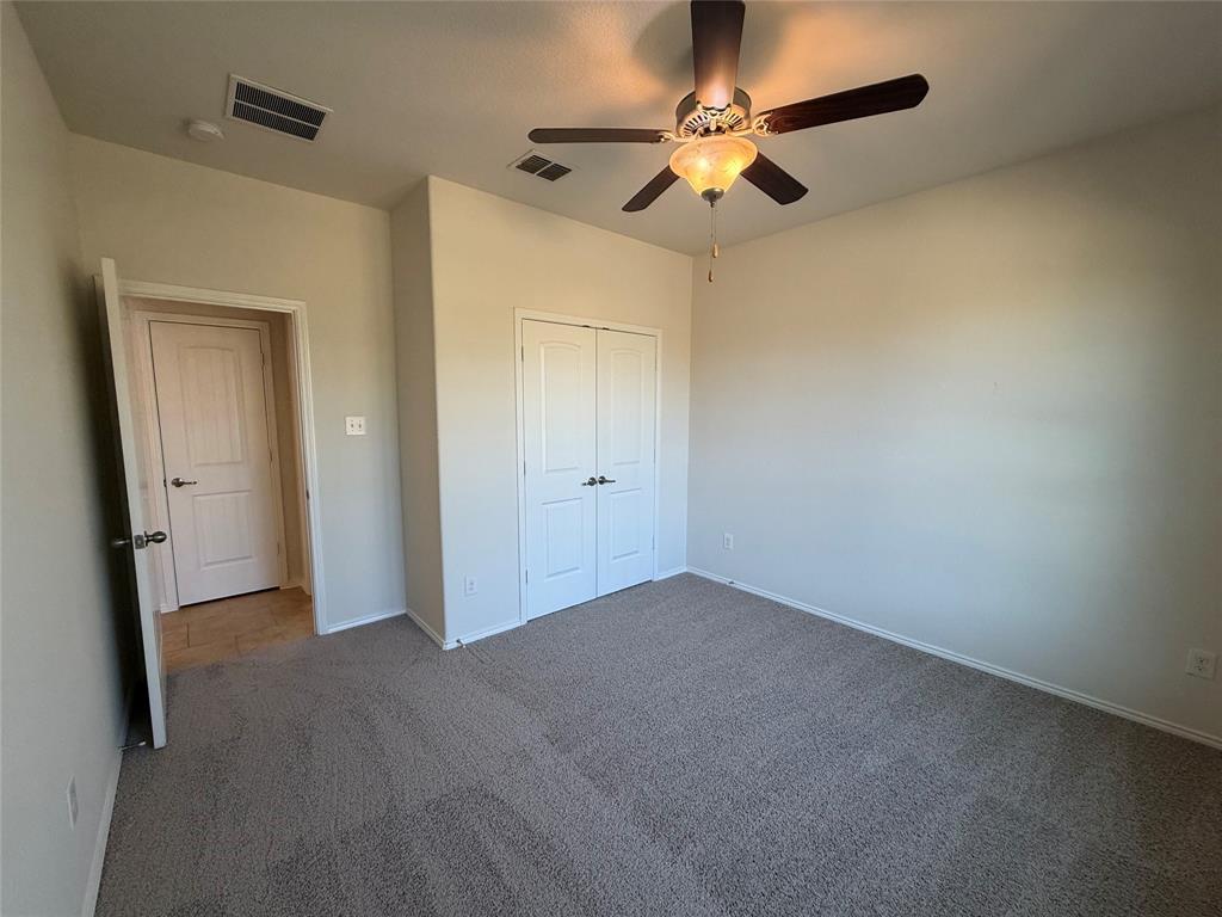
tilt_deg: -6.9
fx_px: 494
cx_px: 611
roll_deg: +0.3
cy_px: 458
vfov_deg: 85.7
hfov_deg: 102.1
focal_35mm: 14
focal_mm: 2.22
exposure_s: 1/120
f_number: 2.2
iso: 200
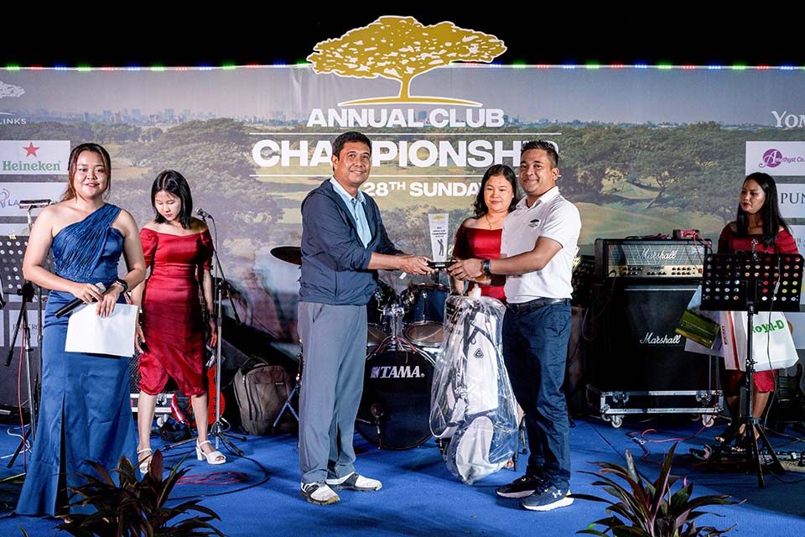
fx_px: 872
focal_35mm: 39
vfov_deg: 34.2
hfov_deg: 49.6
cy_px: 268
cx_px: 402
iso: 1400
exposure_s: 1/200
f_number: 5.6
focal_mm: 39
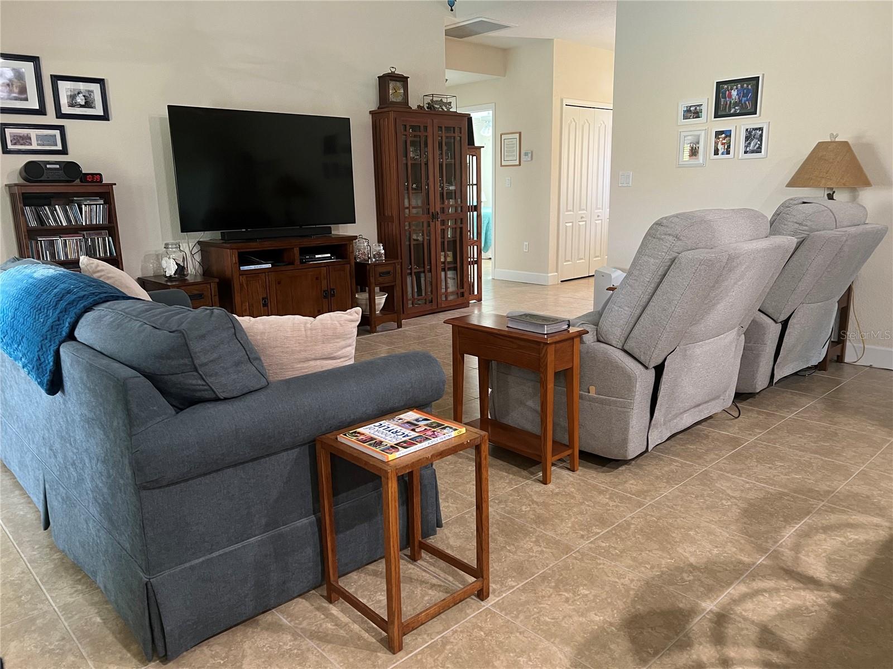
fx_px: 671
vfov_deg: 53.1
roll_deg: +1.5
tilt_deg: -11.8
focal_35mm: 26
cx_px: 446
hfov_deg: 67.3
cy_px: 334
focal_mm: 5.7
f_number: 1.5
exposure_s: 1/60
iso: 250
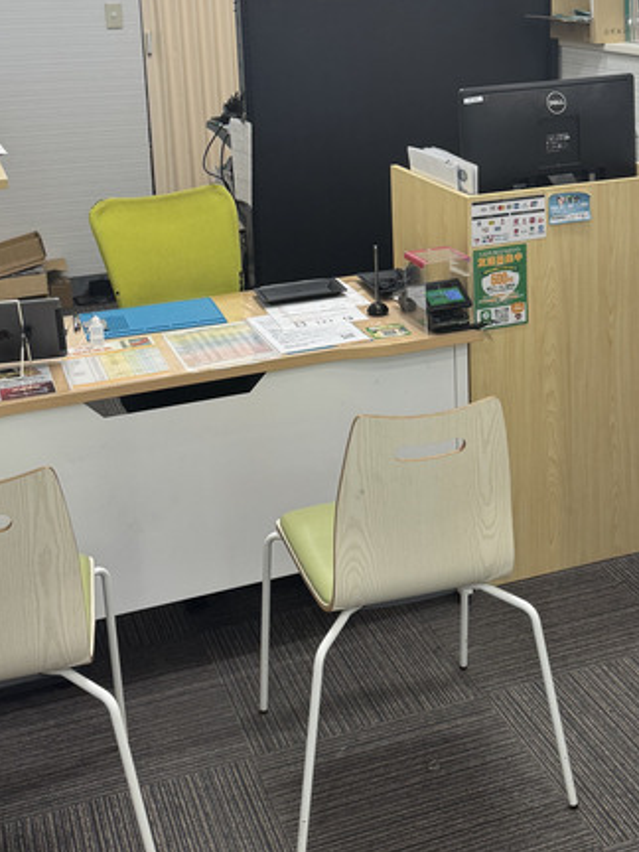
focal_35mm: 50
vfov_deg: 36.9
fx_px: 1231
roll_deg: +1.2
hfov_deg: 28.9
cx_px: 423
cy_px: 174
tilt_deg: -9.1
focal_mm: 6.76
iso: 100
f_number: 1.78
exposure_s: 1/100
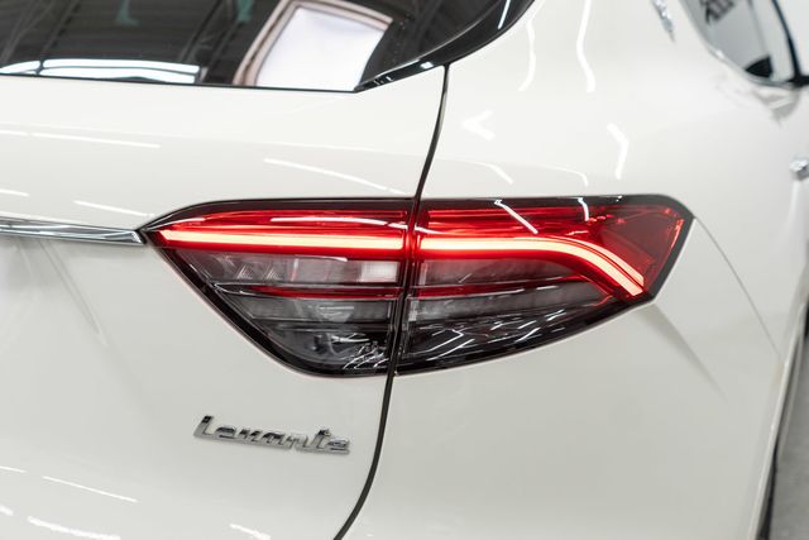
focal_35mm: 42
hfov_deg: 46.4
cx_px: 404
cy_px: 270
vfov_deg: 31.9
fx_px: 944
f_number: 3.2
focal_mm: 28
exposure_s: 1/50
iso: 200
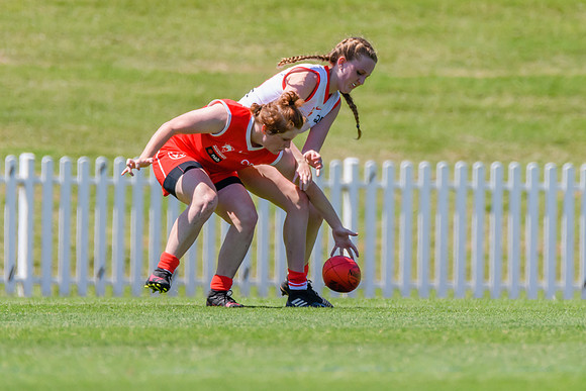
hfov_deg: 1.7
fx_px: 19317
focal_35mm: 1187
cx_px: 282
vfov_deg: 1.2
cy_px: 144
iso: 800
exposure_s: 1/2000
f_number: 7.1
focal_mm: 600
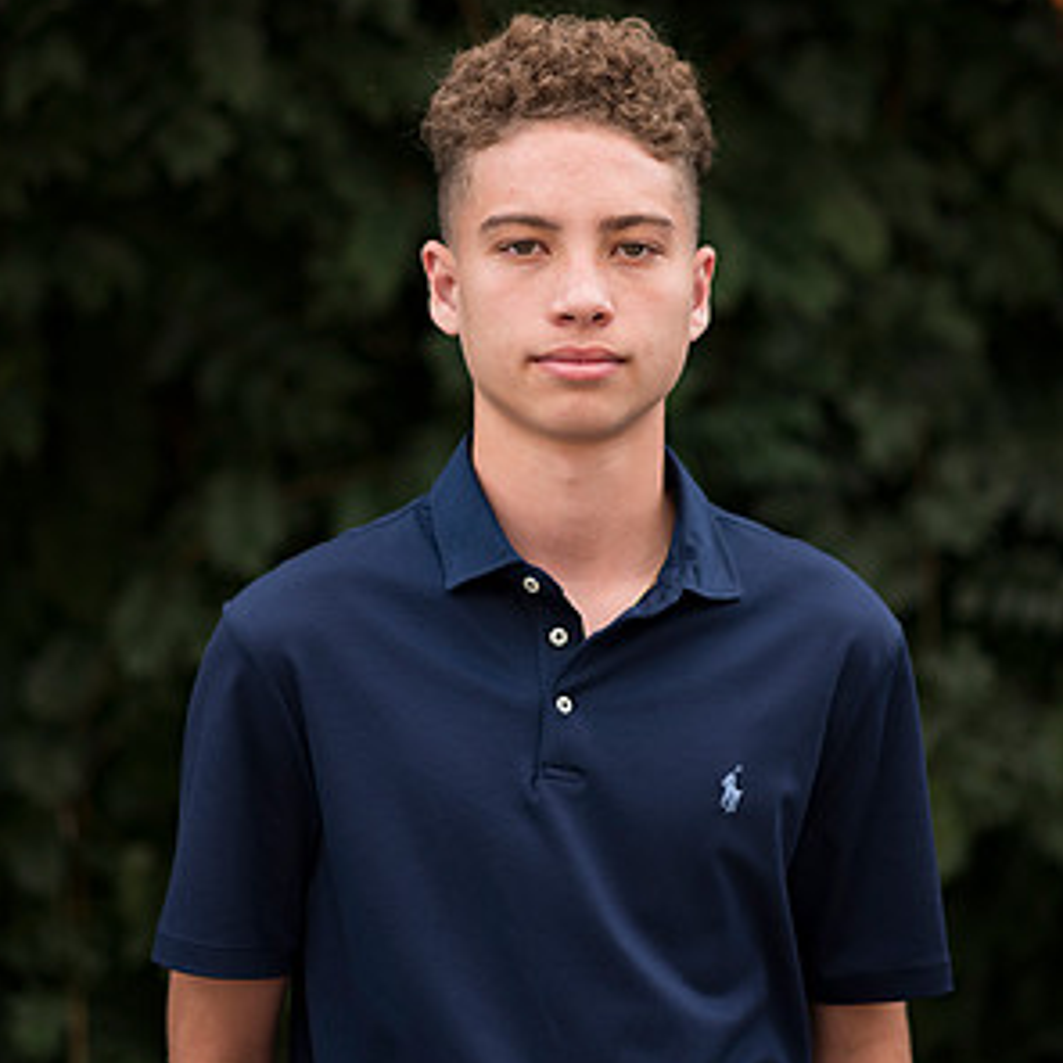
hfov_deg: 15.8
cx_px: 532
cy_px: 506
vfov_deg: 15.8
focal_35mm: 110
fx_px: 3822
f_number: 2
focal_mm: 85
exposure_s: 1/640
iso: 100
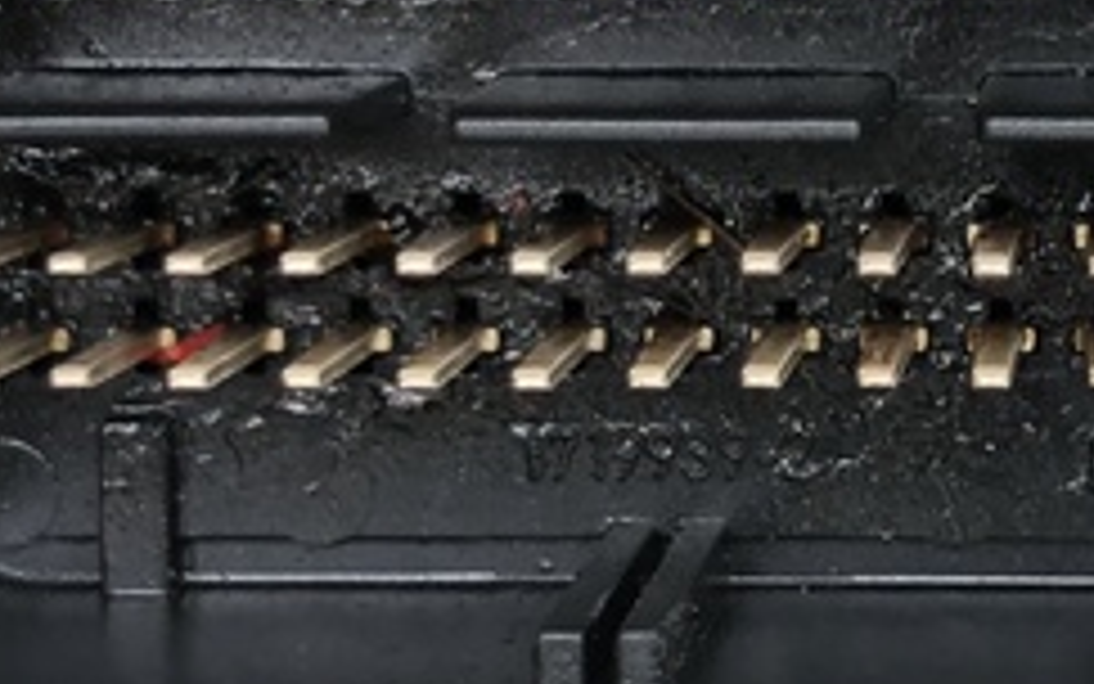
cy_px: 171
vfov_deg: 10.5
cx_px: 968
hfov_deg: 16.5
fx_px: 3728
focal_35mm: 125
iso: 40
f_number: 1.8
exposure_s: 1/120
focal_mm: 4
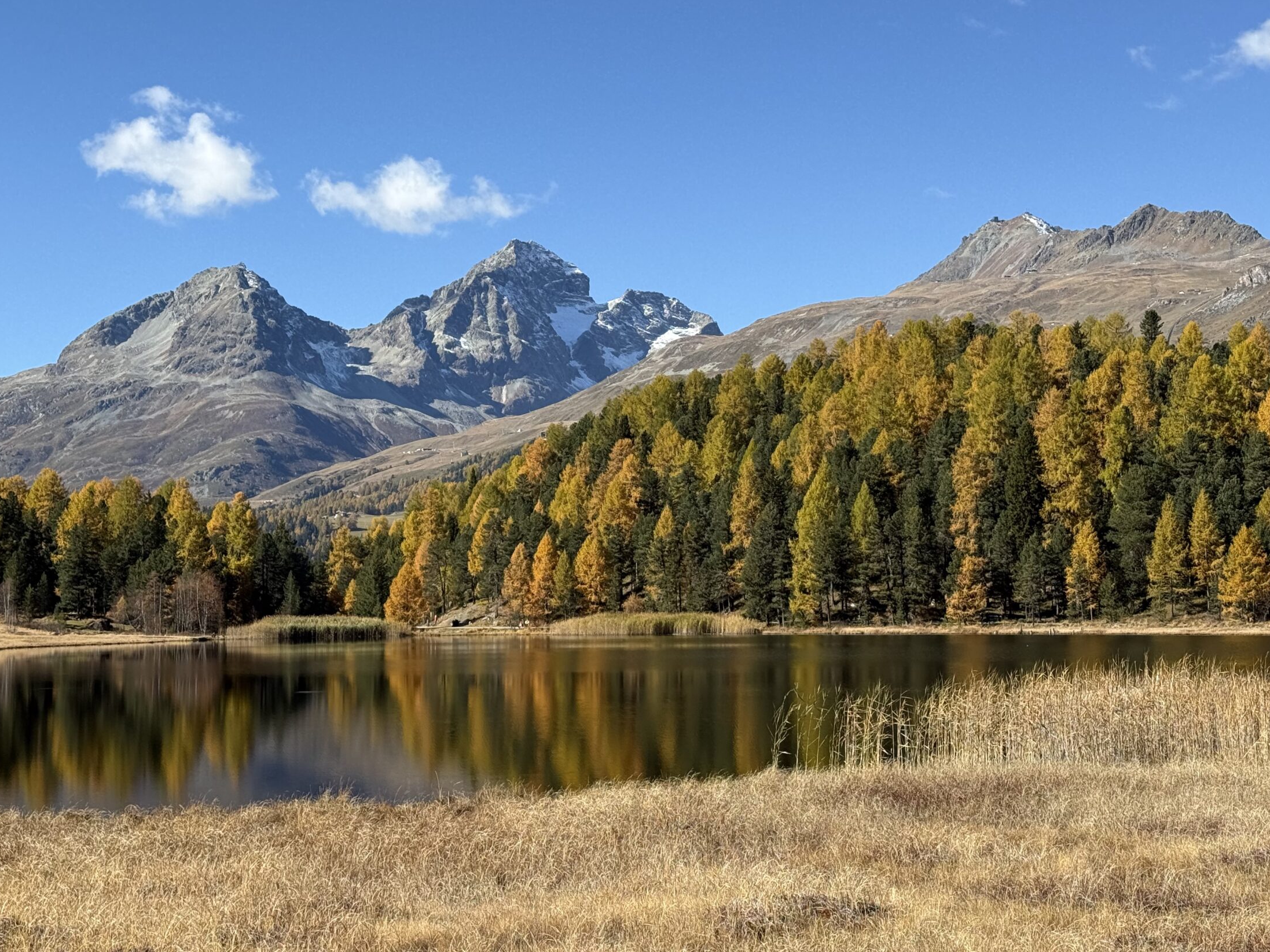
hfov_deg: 34.3
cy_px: 415
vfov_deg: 26.1
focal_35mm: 56
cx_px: 652
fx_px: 2055
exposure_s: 1/4587
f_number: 1.78
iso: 80
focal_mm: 6.76
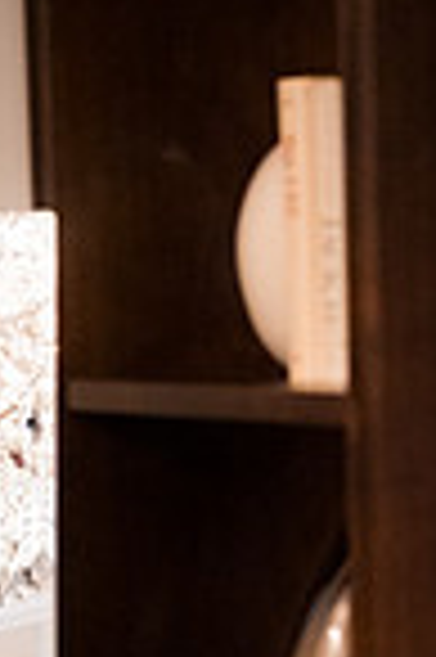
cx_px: -99
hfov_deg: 8.0
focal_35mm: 170
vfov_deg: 11.6
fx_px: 3095
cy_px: 968
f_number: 2.2
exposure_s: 1/200
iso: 3200
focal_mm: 55
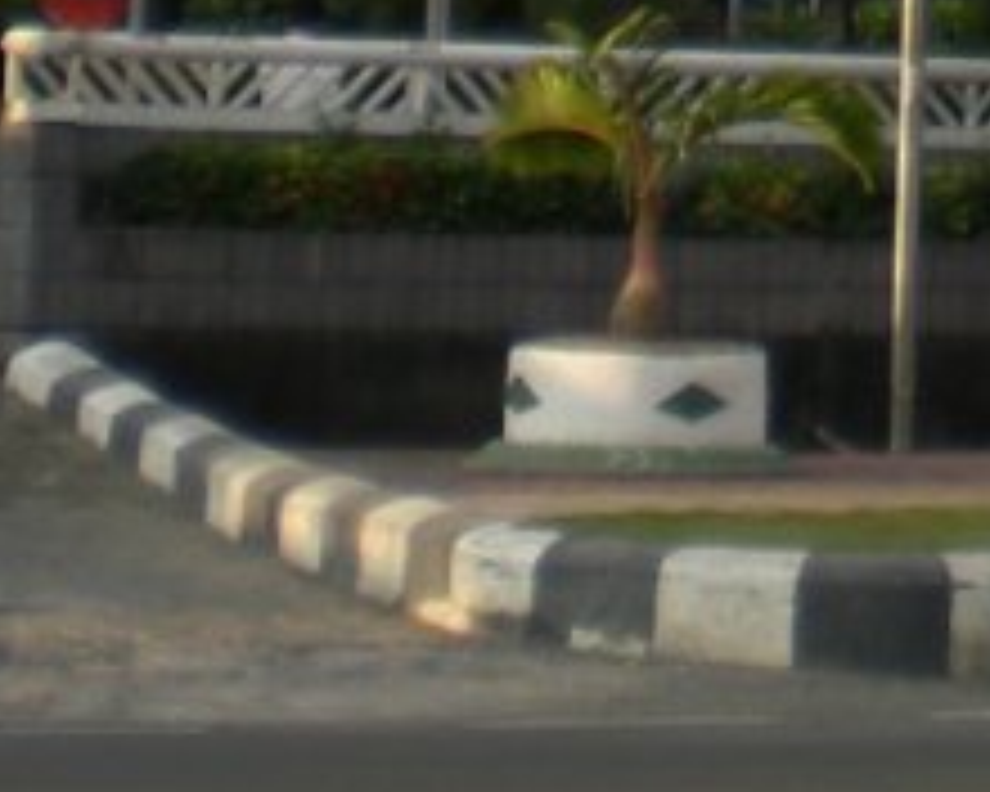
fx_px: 5919
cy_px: -1017
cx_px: 1760
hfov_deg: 9.1
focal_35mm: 202
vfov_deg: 7.2
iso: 50
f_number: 3.1
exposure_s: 1/320
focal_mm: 6.3
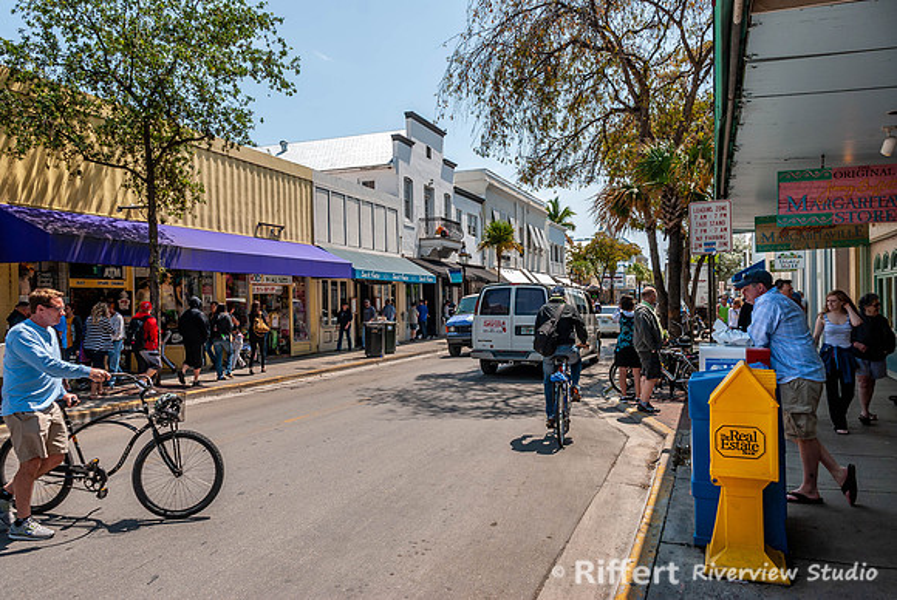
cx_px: 448
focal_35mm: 27
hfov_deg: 67.3
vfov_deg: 48.0
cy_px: 300
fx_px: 673
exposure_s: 1/200
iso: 100
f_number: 7.1
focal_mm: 18
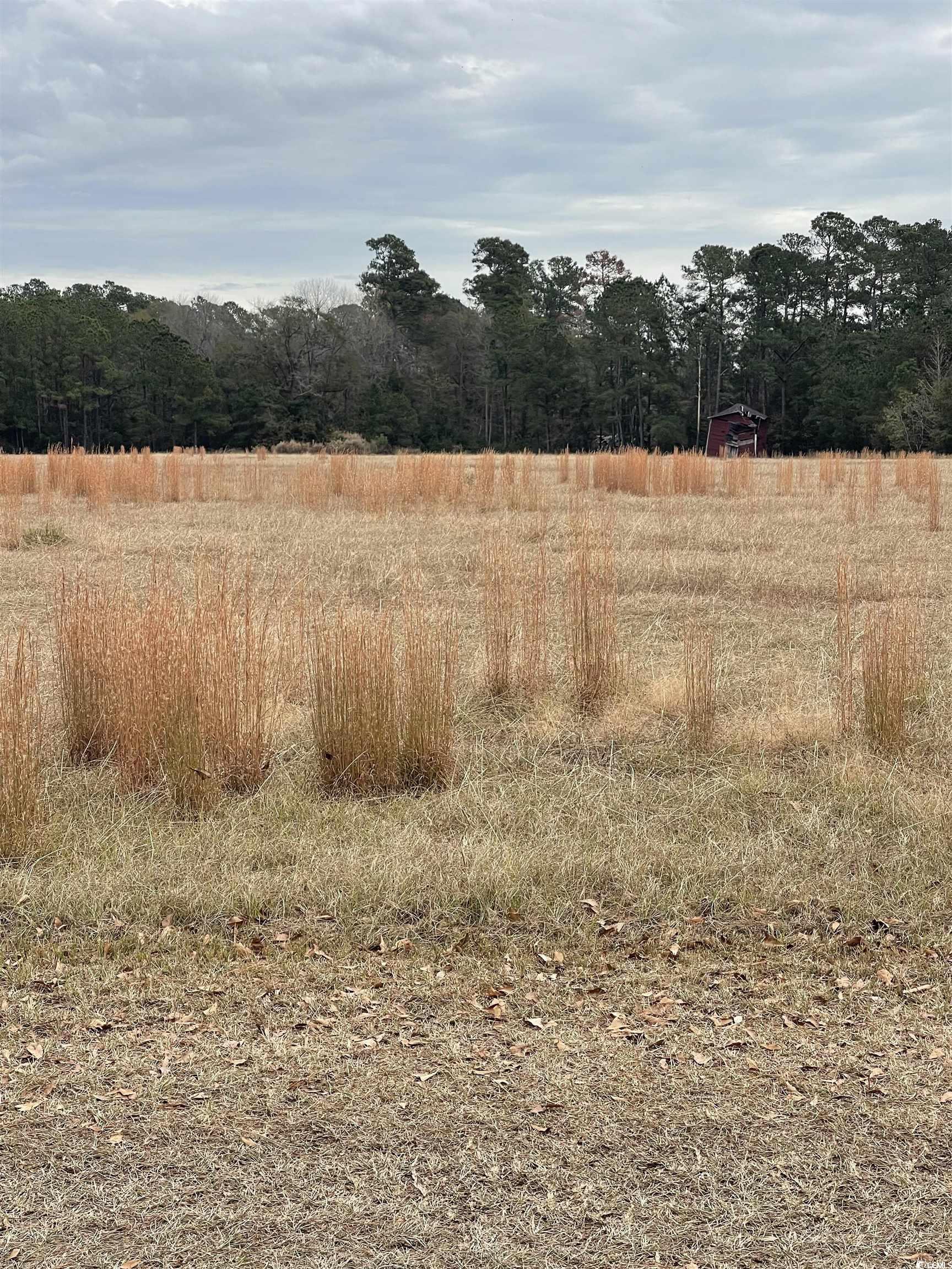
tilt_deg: -3.8
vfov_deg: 30.3
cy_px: 634
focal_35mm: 64
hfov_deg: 22.9
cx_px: 476
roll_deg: +0.6
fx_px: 2347
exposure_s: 1/536
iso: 20
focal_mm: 7.5
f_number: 2.2
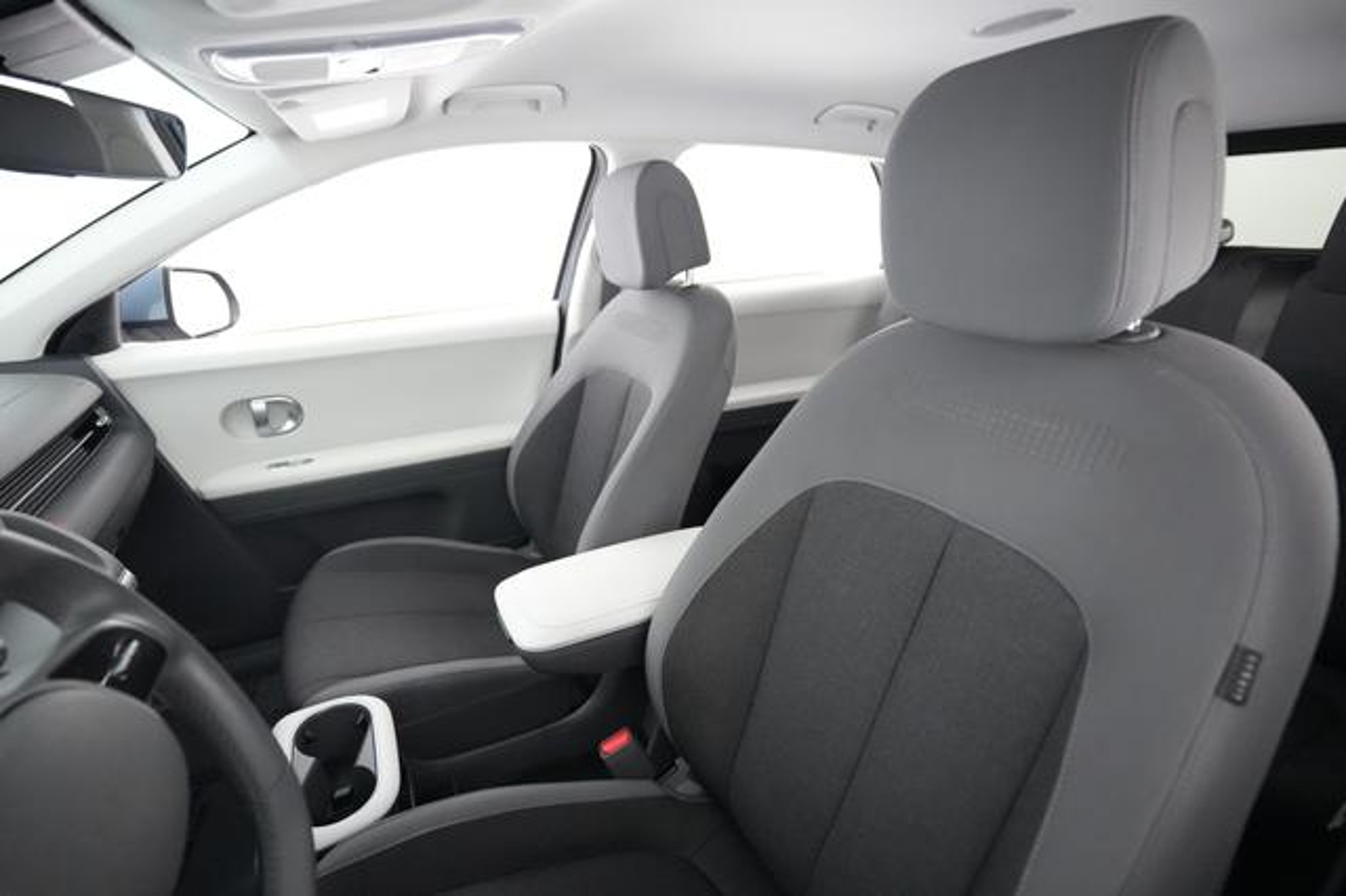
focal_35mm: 17
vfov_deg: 70.4
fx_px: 635
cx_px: 673
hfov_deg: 93.3
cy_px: 448
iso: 12800
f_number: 2.8
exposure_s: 1/80
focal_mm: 17
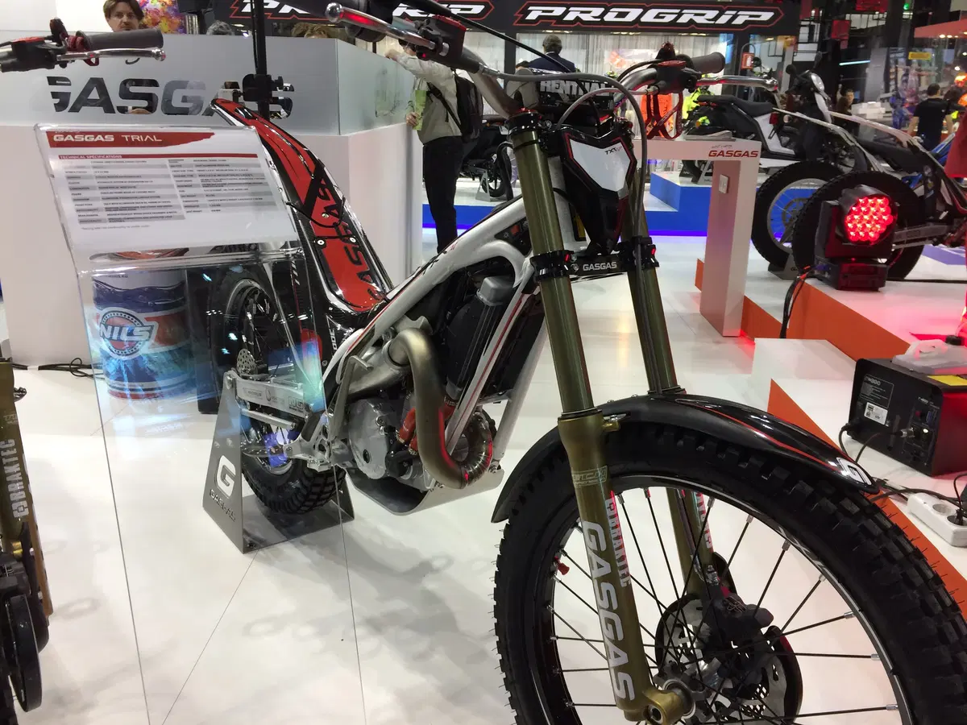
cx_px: 484
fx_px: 810
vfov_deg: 48.2
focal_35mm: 29
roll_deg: -1.0
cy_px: 362
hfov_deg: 61.7
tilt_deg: -18.7
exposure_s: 1/33
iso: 40
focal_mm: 4.15
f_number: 2.2
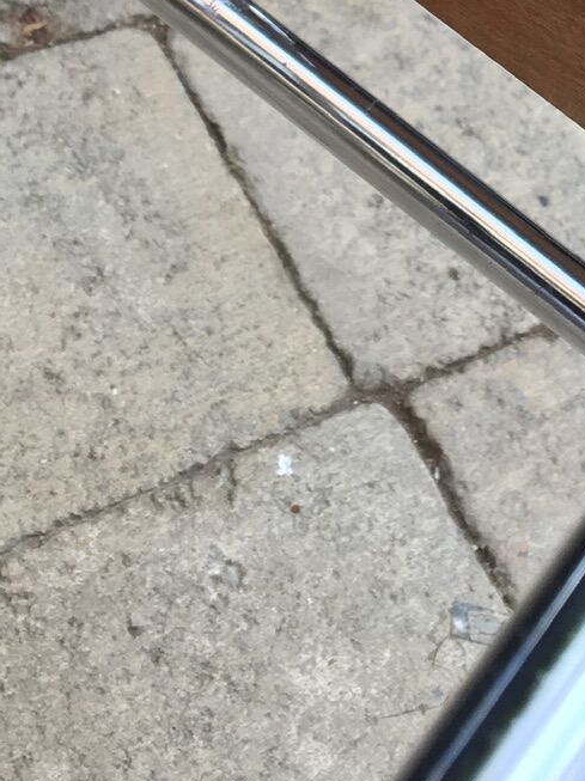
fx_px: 2053
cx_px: 516
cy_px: -133
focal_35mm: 91
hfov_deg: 16.0
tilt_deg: -43.3
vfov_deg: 20.3
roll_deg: -24.7
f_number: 2.2
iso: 40
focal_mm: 4.15
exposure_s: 1/100
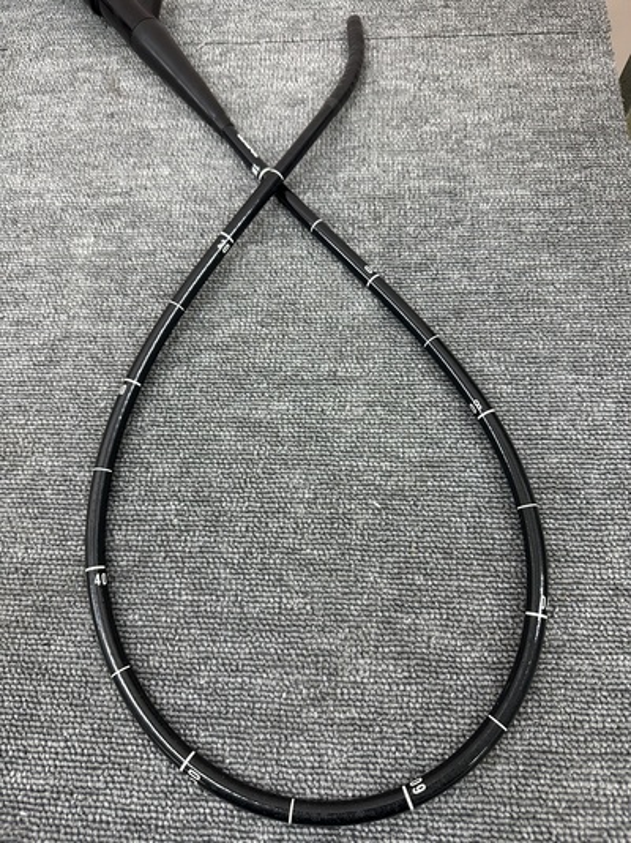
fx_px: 584
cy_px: 422
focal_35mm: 24
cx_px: 316
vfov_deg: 71.6
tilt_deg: -70.3
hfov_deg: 56.8
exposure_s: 1/120
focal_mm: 6.86
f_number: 1.78
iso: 160
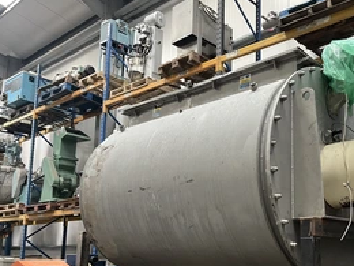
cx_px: 259
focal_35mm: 40
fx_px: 409
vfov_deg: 35.4
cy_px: 190
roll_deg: -0.4
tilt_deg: +9.1
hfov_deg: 45.4
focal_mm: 5.1
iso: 320
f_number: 1.6
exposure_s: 1/60
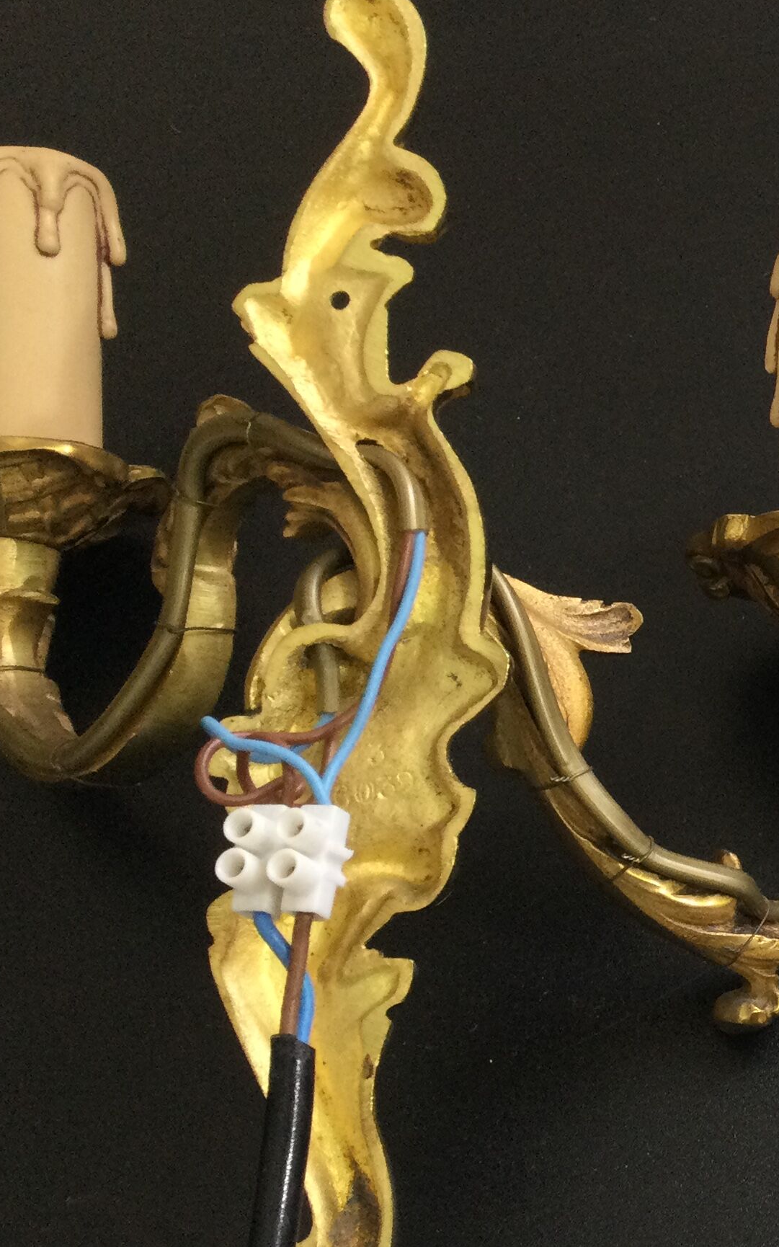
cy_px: 729
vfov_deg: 32.9
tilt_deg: -55.7
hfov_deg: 19.5
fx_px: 2106
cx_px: 974
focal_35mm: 62
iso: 80
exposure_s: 1/33
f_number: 2.4
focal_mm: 3.3
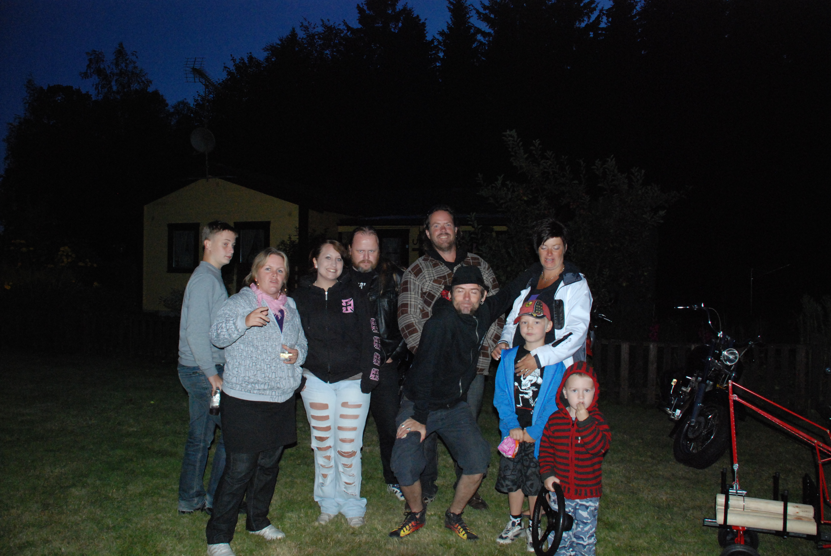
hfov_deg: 67.3
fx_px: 624
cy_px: 278
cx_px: 416
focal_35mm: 27
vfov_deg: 48.0
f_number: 5.6
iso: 1600
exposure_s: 1/60
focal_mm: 18
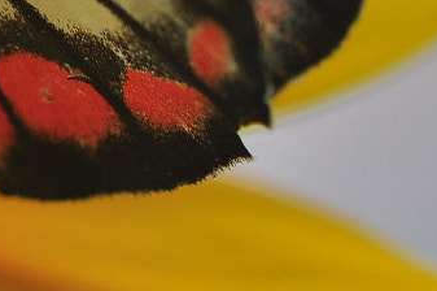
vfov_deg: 2.1
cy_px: -37
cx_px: -201
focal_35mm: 641
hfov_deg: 3.2
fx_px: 7773
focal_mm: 90
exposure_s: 1/640
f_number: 6.3
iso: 200
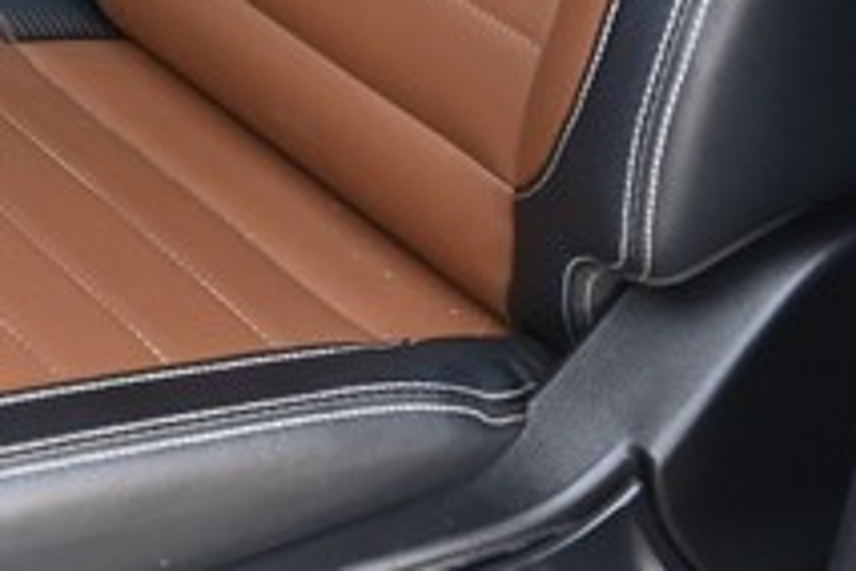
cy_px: -414
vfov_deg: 10.5
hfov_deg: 15.4
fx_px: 2948
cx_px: -362
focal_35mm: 124
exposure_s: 1/90
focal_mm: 24
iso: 400
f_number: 6.7
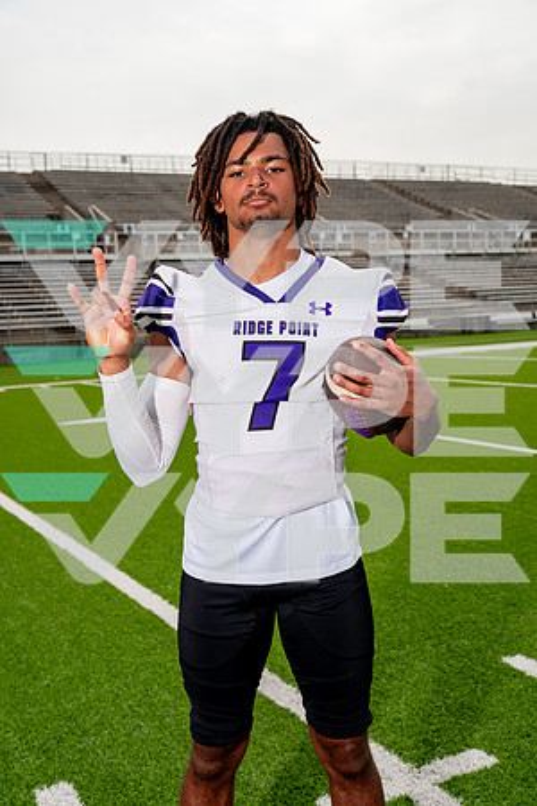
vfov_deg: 46.4
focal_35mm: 42
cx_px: 268
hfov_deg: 31.9
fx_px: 940
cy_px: 403
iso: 100
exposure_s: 1/640
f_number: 5.6
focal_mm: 42
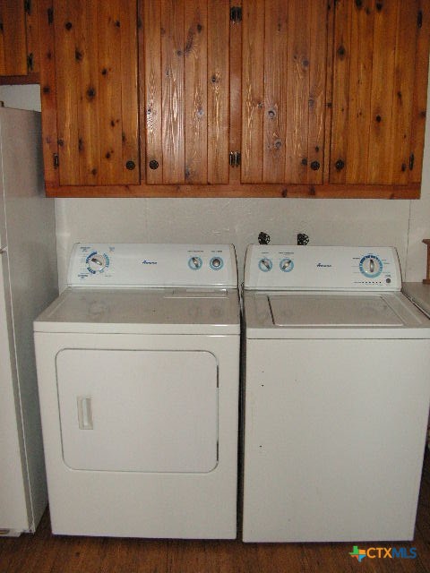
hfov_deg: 39.7
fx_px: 596
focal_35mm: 36
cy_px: 286
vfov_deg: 51.4
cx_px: 215
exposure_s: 1/40
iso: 160
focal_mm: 6
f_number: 3.2
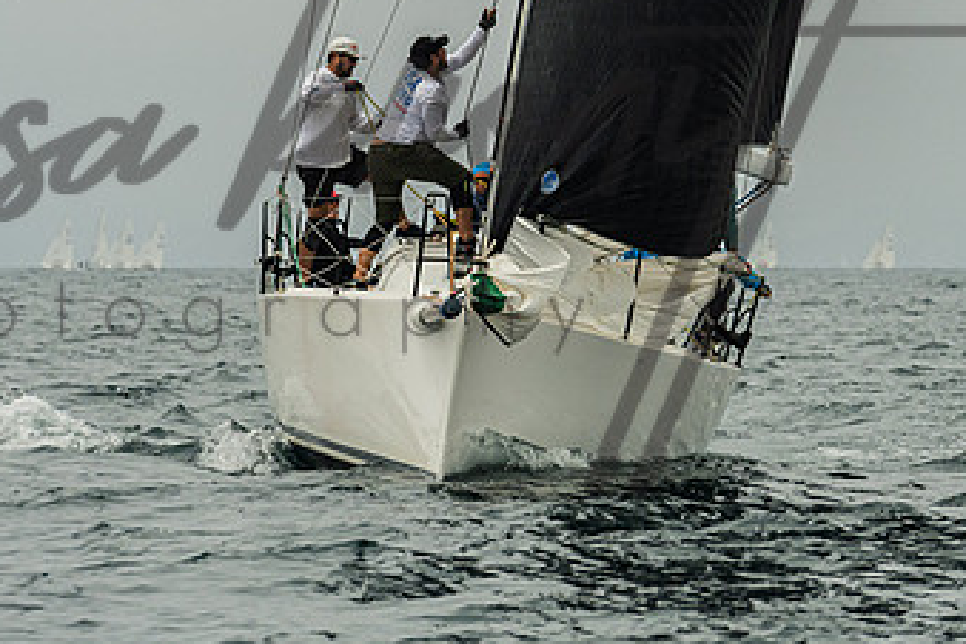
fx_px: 9606
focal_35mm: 358
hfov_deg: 5.8
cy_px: 27
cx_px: 565
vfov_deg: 3.8
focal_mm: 170
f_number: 6.3
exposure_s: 1/2500
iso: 400
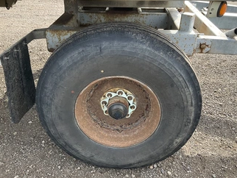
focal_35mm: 36
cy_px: 86
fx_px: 247
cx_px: 121
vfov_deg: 39.7
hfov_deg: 51.3
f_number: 1.8
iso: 20
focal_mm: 3
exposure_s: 1/245
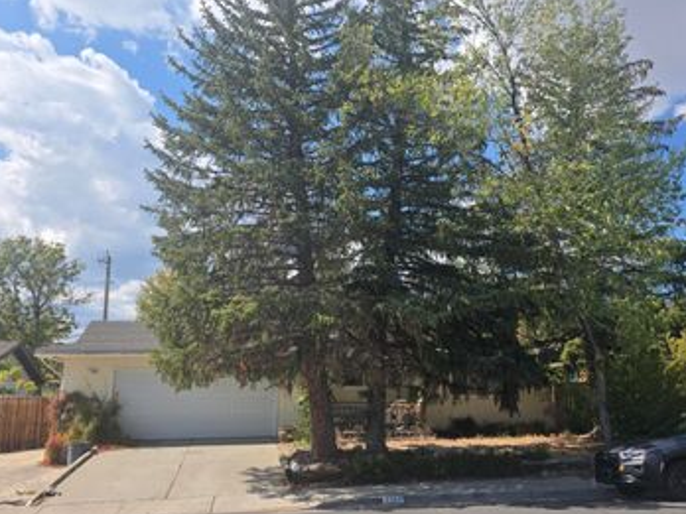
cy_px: 267
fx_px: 654
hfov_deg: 55.1
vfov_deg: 42.9
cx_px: 392
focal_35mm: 33
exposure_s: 1/794
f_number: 1.7
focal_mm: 6.3
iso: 12
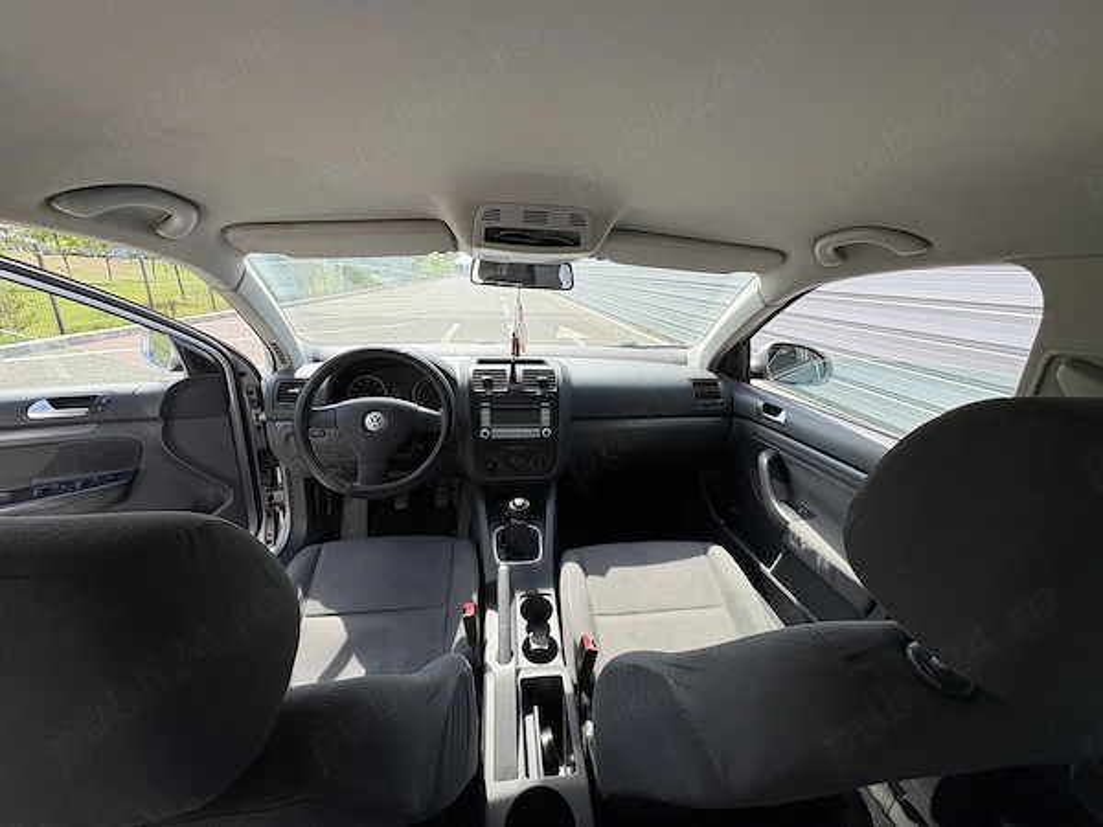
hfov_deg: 102.1
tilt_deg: -17.8
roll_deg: -1.6
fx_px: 446
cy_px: 414
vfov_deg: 85.7
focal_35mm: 14
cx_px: 552
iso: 40
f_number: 2.2
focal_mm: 2.22
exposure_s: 1/399
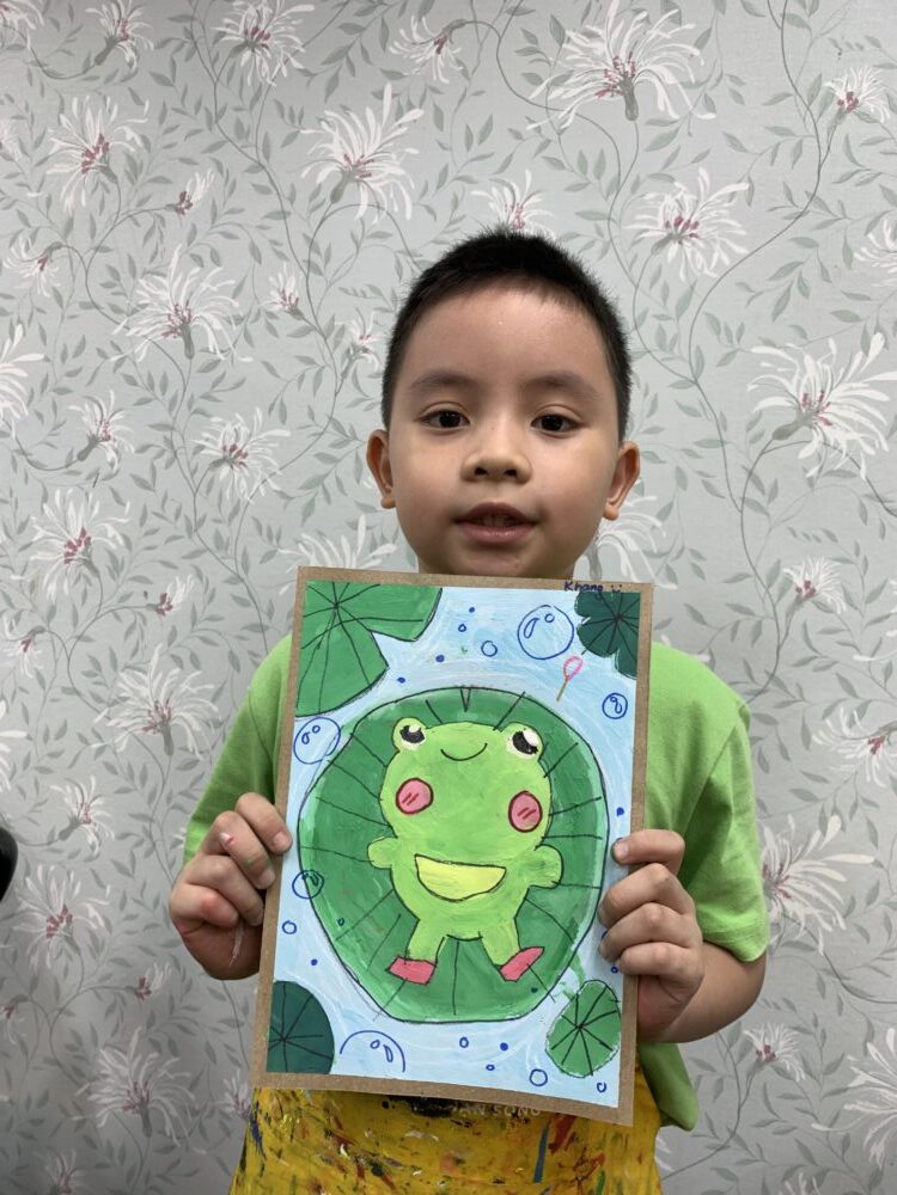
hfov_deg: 53.1
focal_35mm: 26
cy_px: 598
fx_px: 898
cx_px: 448
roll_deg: -3.3
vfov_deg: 67.3
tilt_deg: -2.7
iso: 40
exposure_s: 1/100
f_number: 1.8
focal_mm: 4.25
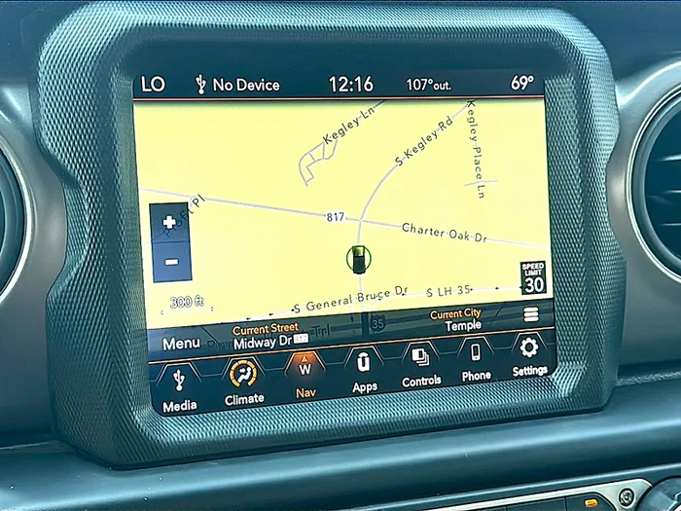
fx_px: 905
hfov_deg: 41.2
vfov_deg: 31.5
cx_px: 340
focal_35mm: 46
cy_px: 256
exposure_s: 1/271
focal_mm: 6.86
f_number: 1.78
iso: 80
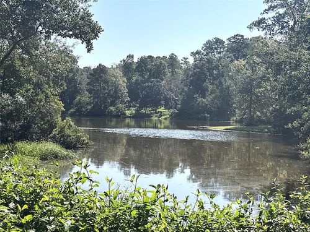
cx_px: 155
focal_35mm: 44
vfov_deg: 32.9
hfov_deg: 42.9
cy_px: 116
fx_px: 394
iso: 80
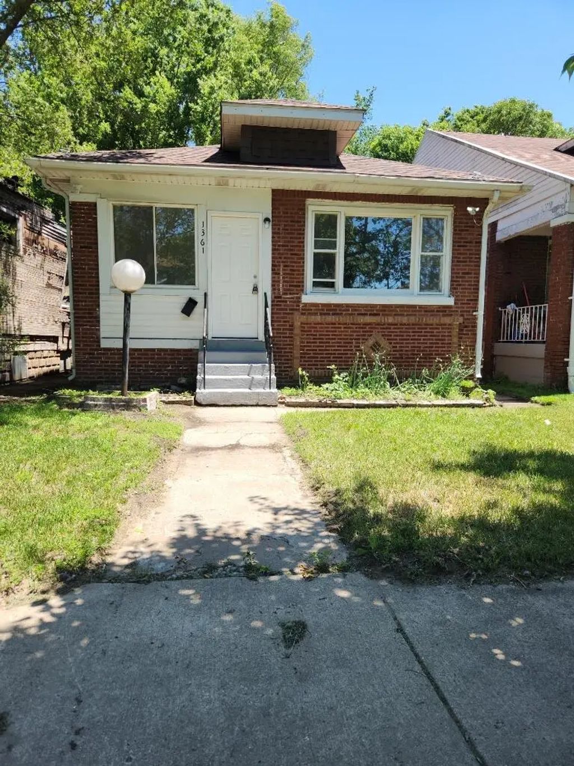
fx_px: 508
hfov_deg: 58.9
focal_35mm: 23
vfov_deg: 73.9
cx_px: 287
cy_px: 383
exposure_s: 1/667
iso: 50
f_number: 1.8
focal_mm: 5.4
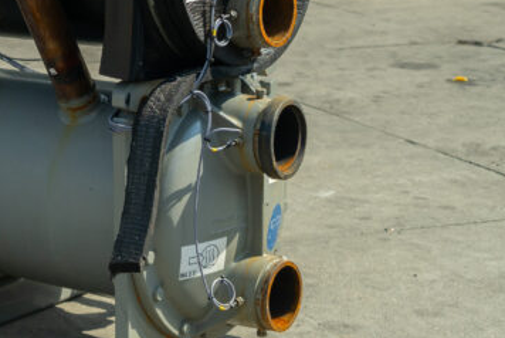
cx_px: -104
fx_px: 1614
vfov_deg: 11.8
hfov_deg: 17.0
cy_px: -13
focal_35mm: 115
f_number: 4
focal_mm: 40
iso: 100
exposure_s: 1/250
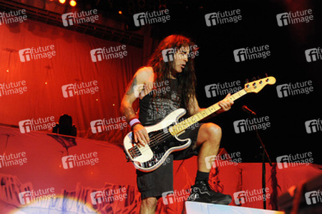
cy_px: 107
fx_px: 429
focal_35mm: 48
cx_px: 161
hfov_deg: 41.1
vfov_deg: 28.1
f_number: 5.6
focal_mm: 48
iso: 4000
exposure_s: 1/125
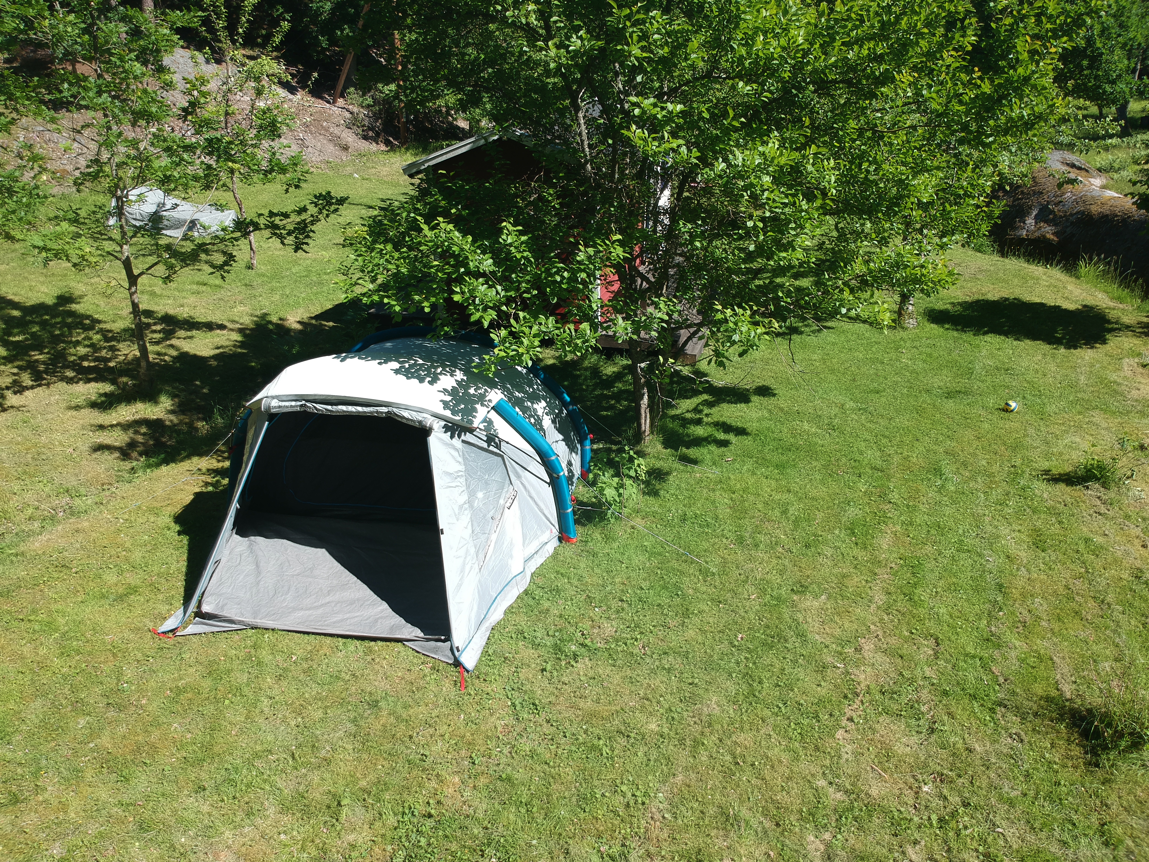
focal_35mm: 25
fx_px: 830
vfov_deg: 54.9
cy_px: 431
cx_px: 574
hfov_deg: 69.4
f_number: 2.6
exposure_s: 1/640
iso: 100
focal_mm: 4.49
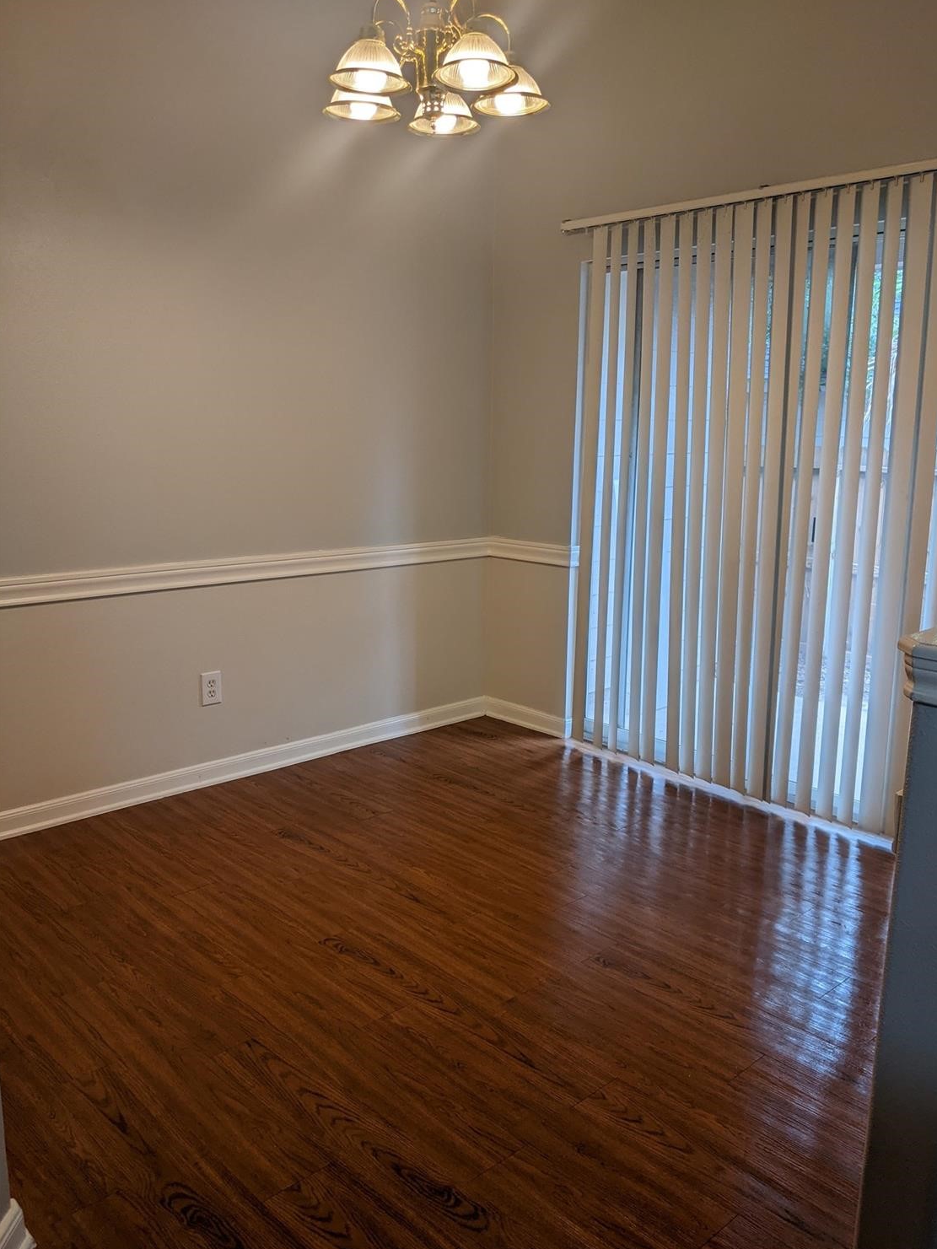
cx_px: 481
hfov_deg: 49.7
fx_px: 1010
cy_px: 627
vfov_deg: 63.4
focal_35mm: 28
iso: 43
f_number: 1.8
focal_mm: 4.44
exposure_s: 1/120
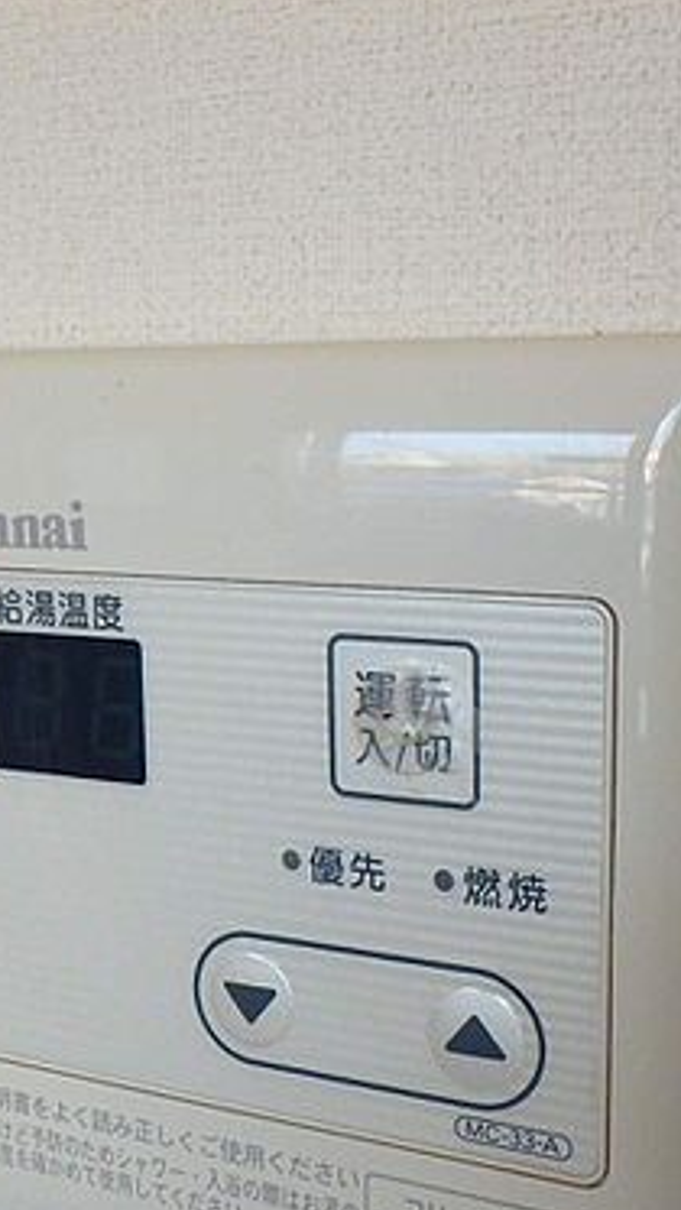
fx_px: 1861
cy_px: 759
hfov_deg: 20.7
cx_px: 321
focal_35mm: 58
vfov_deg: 35.8
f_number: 4.7
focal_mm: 5.6
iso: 250
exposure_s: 1/40
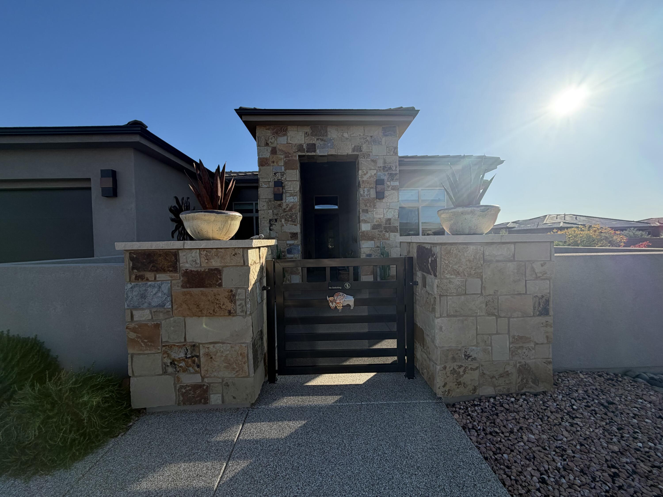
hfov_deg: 102.1
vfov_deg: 85.7
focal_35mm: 14
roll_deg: +1.1
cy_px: 248
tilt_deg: -0.6
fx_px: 268
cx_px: 332
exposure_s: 1/770
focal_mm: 2.22
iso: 32
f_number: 2.2
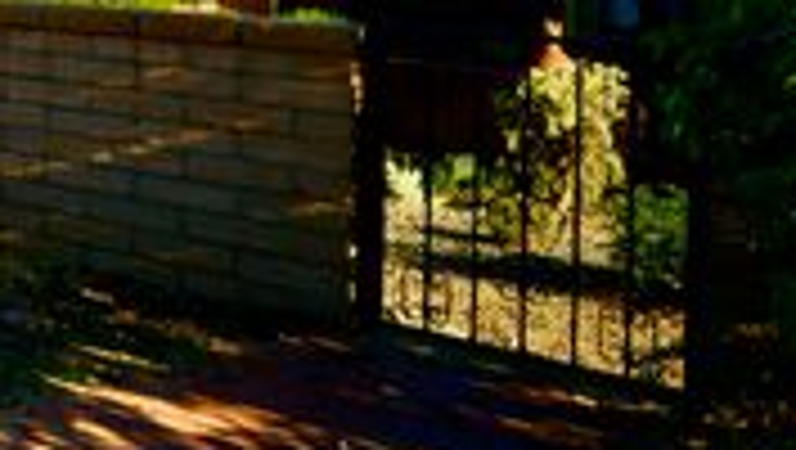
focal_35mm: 71
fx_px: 1500
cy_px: -79
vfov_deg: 16.4
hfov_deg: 25.4
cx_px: -252
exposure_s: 1/160
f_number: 25
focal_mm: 24
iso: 800
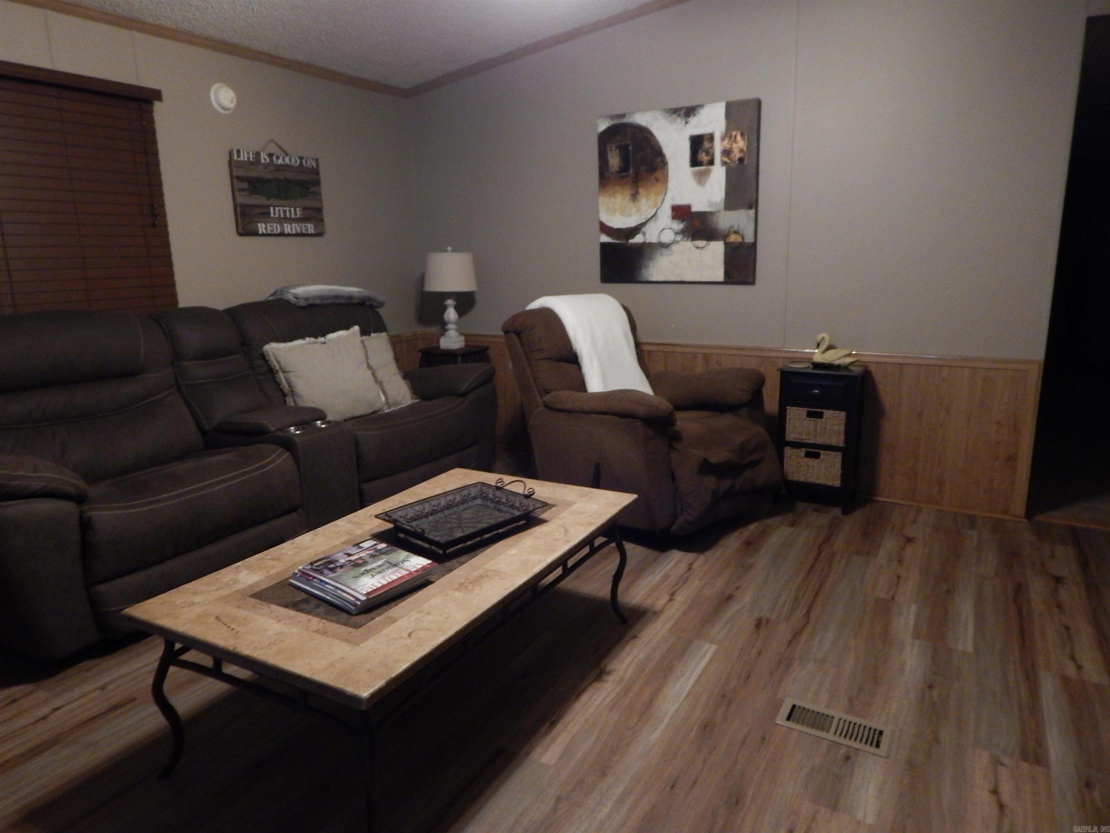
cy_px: 416
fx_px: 705
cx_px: 555
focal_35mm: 22
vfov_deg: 61.1
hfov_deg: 76.4
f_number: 3
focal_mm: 4
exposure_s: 1/15
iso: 400
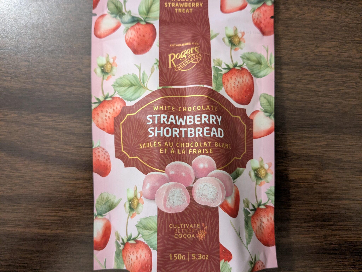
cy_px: 136
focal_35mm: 27
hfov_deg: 65.3
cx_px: 181
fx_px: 282
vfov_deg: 51.4
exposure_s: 1/30
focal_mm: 4.38
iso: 320
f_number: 1.73
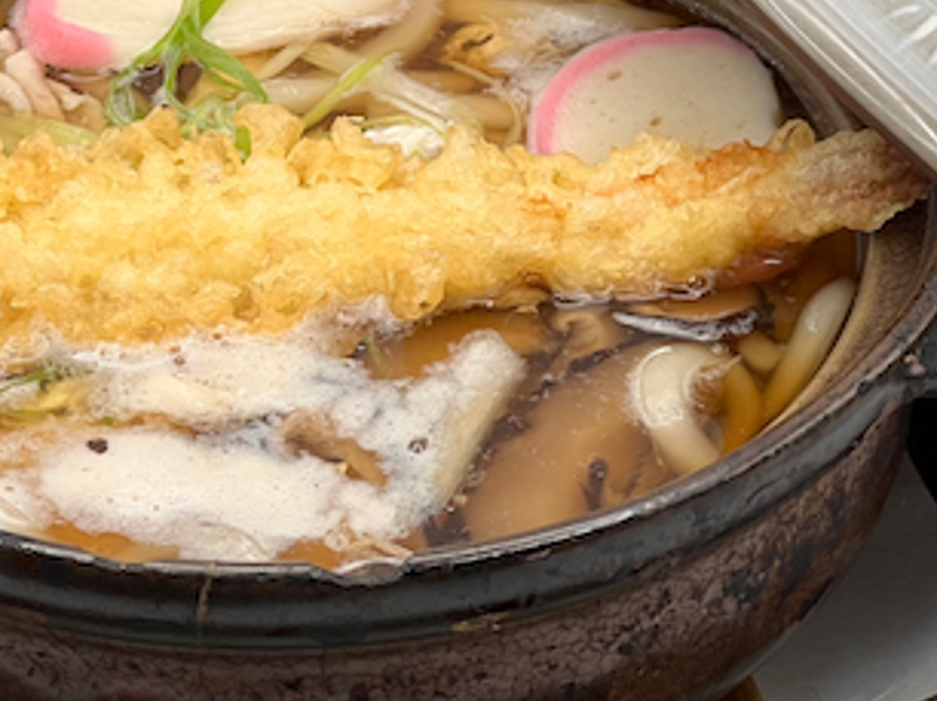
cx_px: 398
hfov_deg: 10.5
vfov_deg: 7.8
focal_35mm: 189
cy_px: 329
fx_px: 5112
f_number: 2.8
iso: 64
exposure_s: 1/99
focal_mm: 9
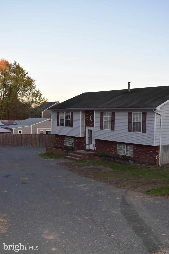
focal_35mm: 38
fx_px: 264
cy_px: 127
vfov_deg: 51.3
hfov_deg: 35.5
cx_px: 84
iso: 250
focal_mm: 25
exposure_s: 1/125
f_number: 5.6
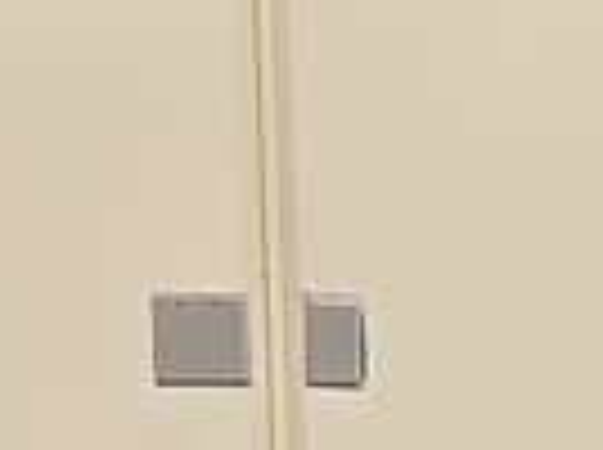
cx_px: 1400
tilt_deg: -9.0
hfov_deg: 9.1
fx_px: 3460
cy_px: 1143
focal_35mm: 199
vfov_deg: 7.0
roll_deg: -1.4
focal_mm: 5.96
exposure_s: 1/60
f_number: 1.6
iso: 250
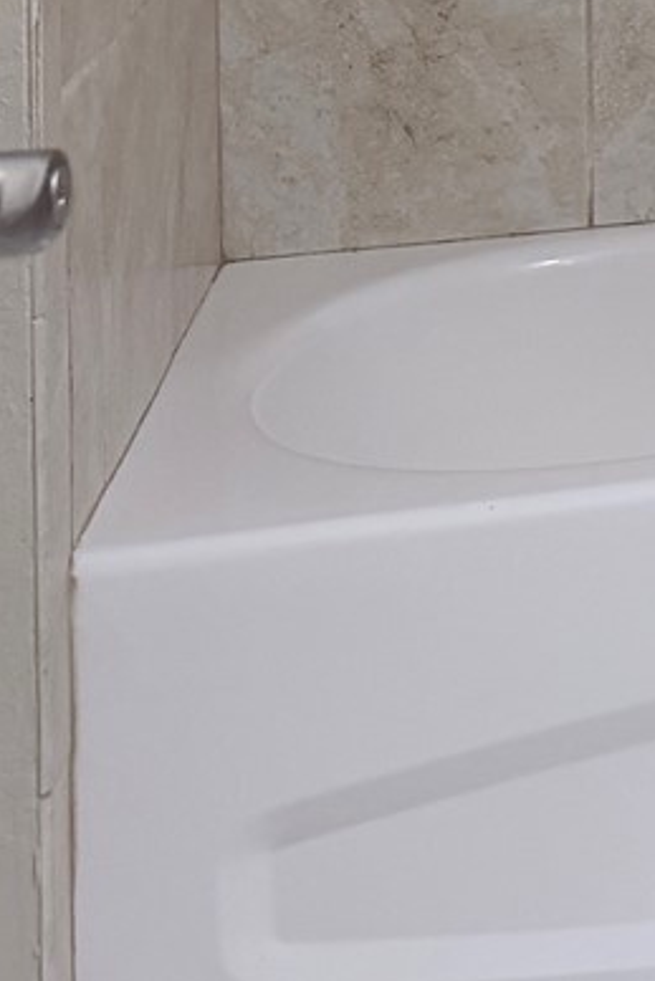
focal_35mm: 103
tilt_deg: -2.8
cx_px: 1975
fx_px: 2808
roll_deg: -0.9
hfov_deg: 9.9
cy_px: -440
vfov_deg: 17.9
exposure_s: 1/60
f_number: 1.78
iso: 200
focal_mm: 6.76
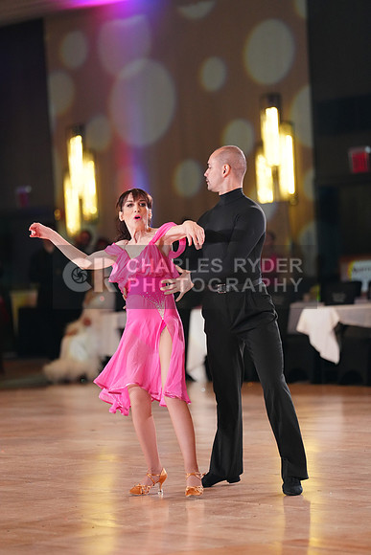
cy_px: 278
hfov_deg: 7.7
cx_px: 186
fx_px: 2750
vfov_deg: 11.5
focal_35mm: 178
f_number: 2.8
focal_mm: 178
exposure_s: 1/640
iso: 3200
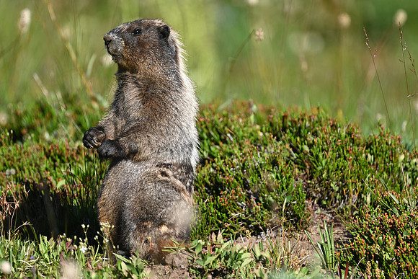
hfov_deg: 2.6
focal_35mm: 800
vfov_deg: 1.7
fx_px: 9291
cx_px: 209
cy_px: 140
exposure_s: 1/800
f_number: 6.3
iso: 250
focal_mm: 800
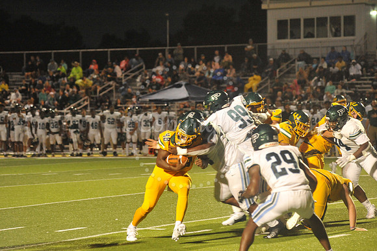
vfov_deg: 8.1
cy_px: 126
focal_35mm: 170
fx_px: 1779
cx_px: 188
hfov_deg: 12.1
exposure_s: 1/250
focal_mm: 170
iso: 6400
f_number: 5
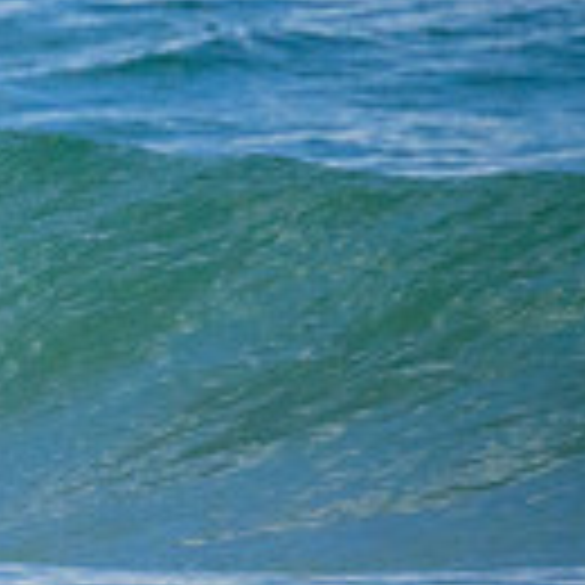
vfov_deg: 0.5
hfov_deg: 0.5
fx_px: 73707
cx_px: -934
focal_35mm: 3855
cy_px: 220
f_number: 11
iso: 2500
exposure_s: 1/1250
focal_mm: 800
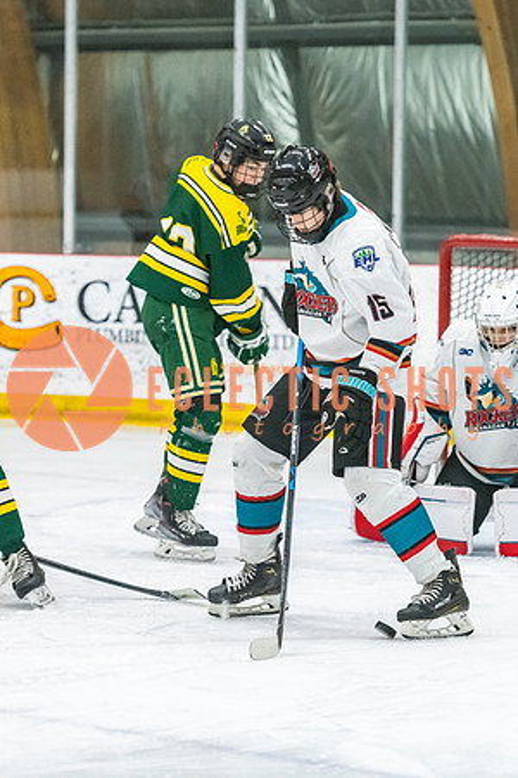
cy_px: 369
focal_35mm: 192
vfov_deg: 10.7
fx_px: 4154
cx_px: 345
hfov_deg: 7.1
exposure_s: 1/800
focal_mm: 122
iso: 4000
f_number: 2.8
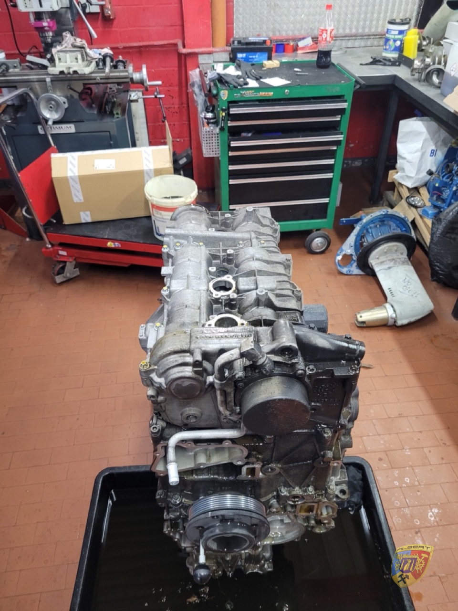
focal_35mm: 26
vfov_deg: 67.3
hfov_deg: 53.1
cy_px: 306
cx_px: 229
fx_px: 459
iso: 250
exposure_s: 1/50
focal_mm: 5.4
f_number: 1.8
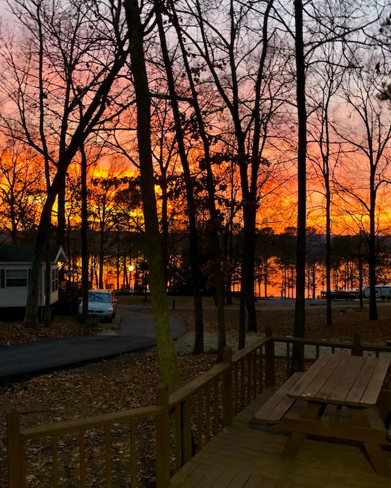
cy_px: 253
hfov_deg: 47.1
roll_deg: +0.0
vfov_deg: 57.2
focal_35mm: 31
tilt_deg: -1.1
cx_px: 205
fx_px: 448
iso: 500
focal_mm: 4
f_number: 1.8
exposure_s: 1/31
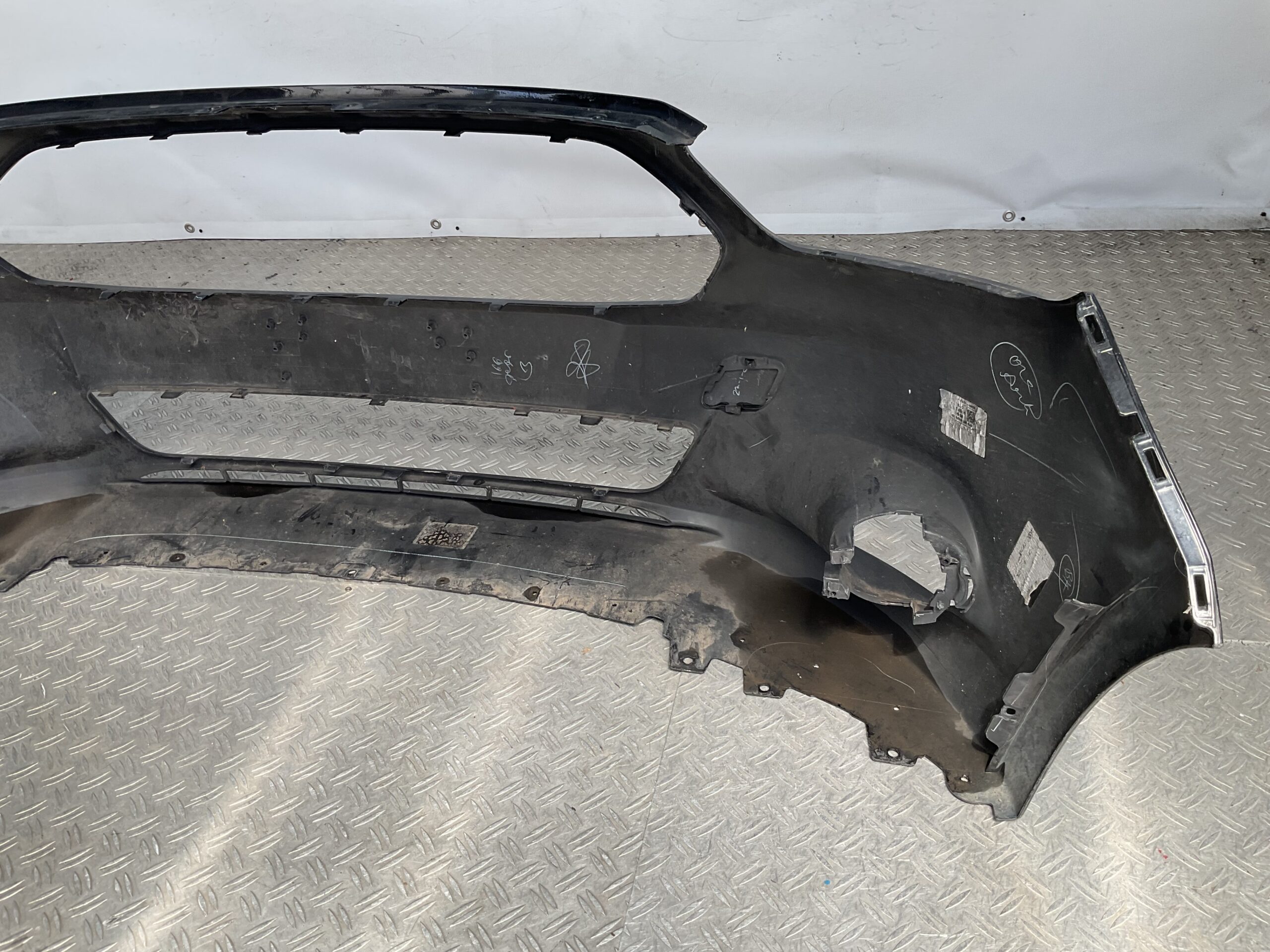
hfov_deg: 61.7
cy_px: 476
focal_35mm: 29
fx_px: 1064
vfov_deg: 48.2
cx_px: 635
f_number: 1.8
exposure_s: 1/327
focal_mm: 3
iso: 16
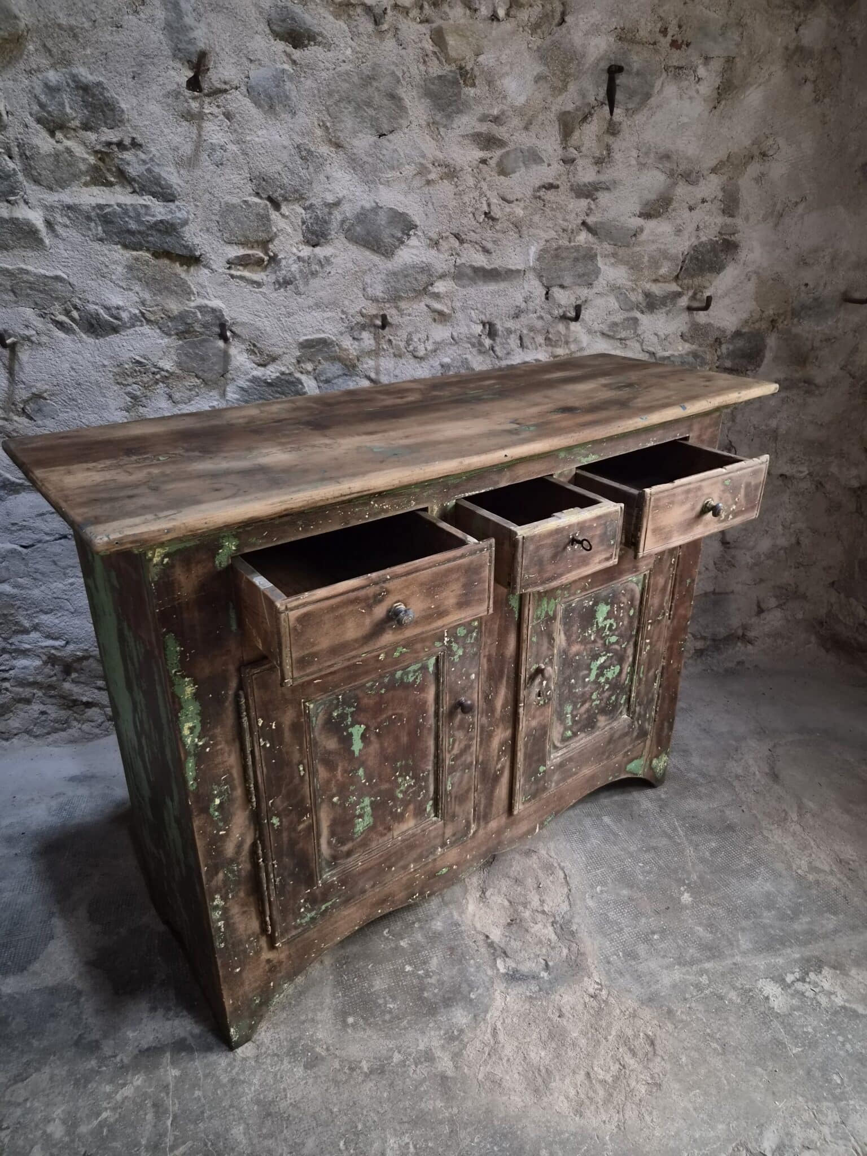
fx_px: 768
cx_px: 434
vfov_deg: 73.9
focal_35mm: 23
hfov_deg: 58.9
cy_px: 578
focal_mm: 5.4
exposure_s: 1/50
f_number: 1.8
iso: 1250
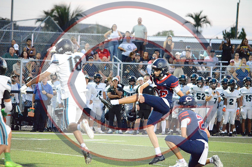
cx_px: 126
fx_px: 1938
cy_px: 84
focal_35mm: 278
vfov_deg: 4.9
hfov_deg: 7.4
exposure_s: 1/320
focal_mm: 185
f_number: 5
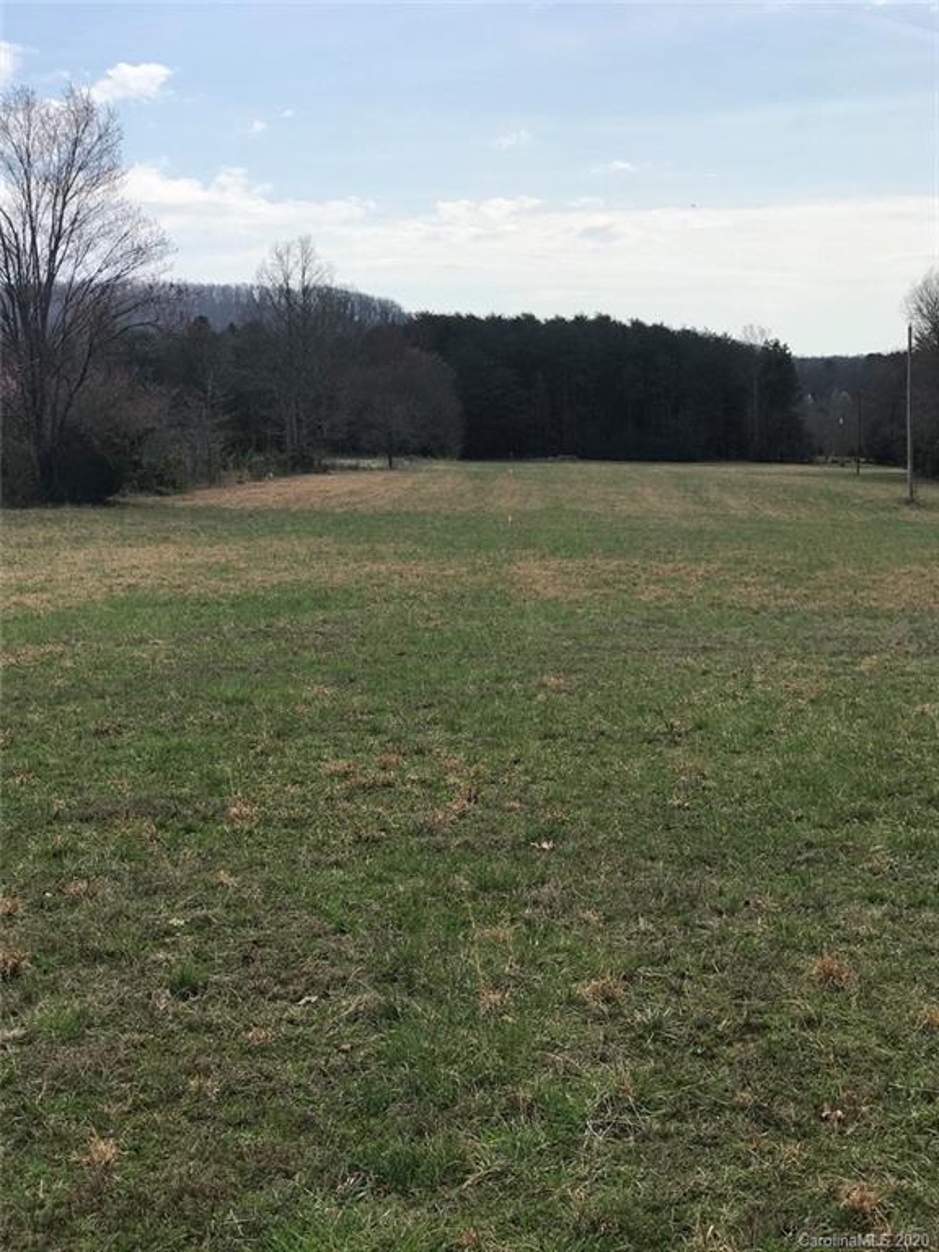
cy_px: 626
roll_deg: +1.1
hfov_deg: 25.7
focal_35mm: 57
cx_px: 470
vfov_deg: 33.8
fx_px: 2062
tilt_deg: -6.0
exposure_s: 1/1030
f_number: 2.8
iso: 20
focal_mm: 6.6
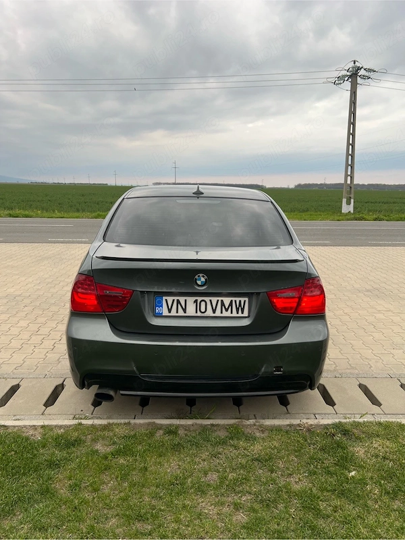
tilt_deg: -11.8
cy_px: 270
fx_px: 406
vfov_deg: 67.3
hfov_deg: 53.1
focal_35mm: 26
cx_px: 202
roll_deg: -0.7
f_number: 1.5
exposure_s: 1/129
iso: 32
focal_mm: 5.7
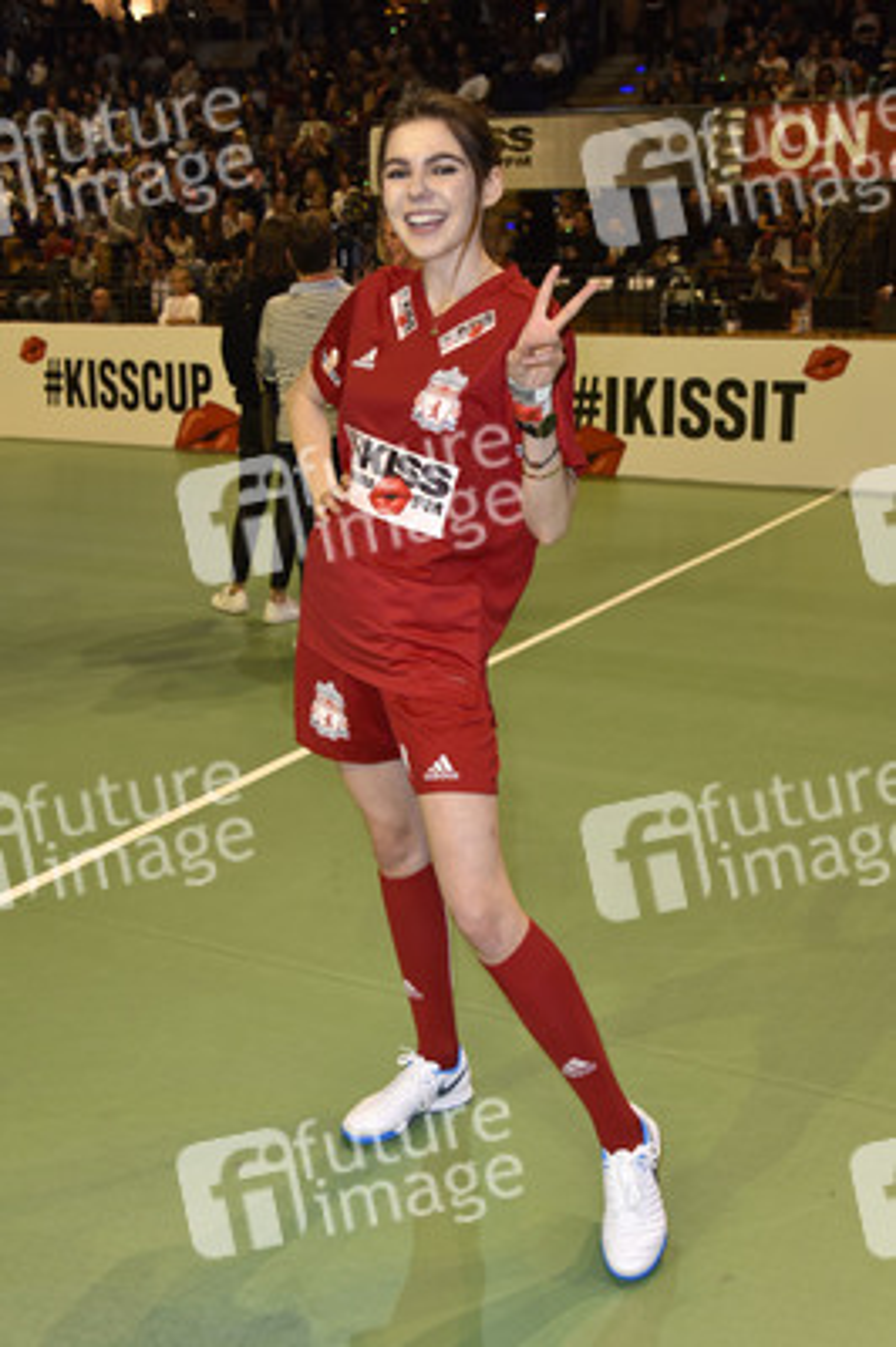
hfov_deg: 35.0
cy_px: 674
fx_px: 1421
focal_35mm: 38
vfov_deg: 50.7
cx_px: 448
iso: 1000
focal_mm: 38
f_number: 6.3
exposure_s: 1/100
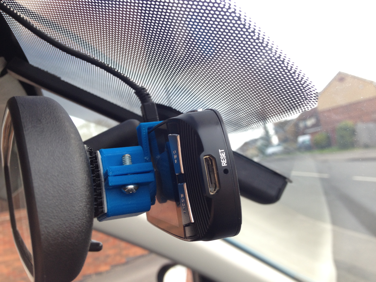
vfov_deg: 40.7
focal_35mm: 35
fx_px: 380
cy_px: 141
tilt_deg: +5.2
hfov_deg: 52.6
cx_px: 188
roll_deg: +10.4
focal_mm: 4.28
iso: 50
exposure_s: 1/192
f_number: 2.4
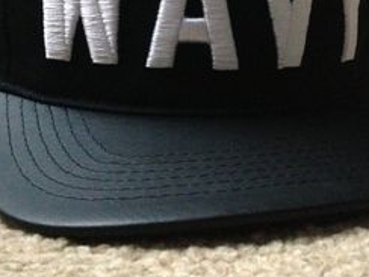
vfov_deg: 22.4
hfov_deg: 29.8
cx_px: 215
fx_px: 693
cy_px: 74
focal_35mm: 65
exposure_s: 1/15
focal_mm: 4.13
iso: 800
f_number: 2.4
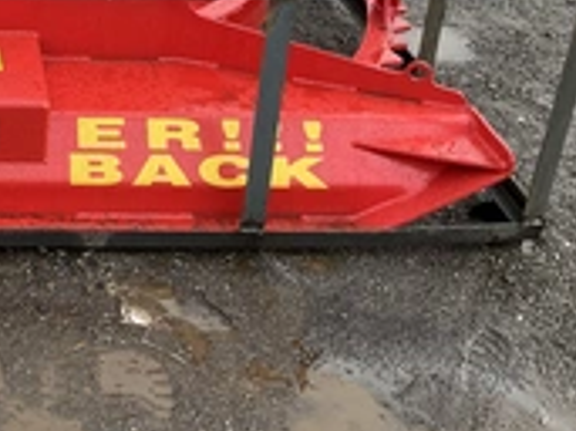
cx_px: -30
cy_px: 10
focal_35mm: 68
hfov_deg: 26.7
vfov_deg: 20.9
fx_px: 1131
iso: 20
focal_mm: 3
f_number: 1.8
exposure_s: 1/221
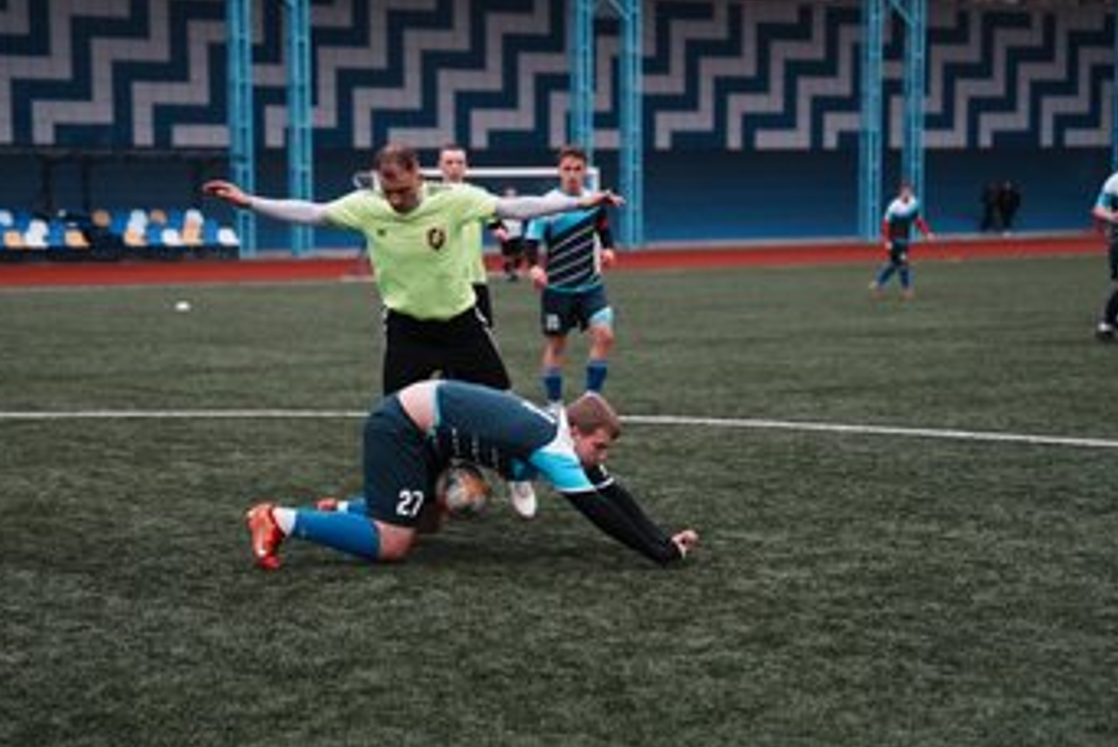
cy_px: 382
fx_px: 2549
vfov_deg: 16.7
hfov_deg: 24.7
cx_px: 528
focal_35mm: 82
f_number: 2.8
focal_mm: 70
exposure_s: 1/400
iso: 1000
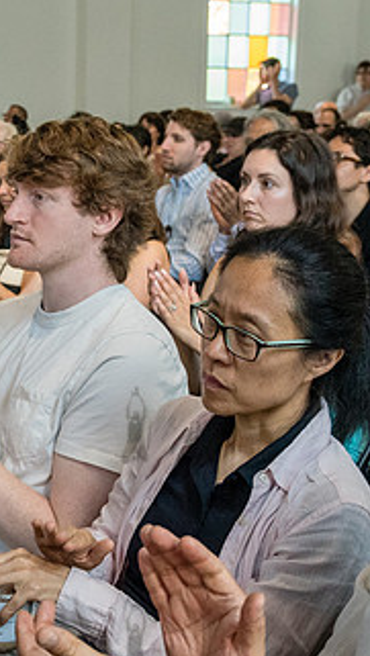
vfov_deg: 29.3
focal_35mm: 72
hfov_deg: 16.5
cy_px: 398
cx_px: 3
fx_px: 1253
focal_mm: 29
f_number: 4
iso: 4000
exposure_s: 1/400
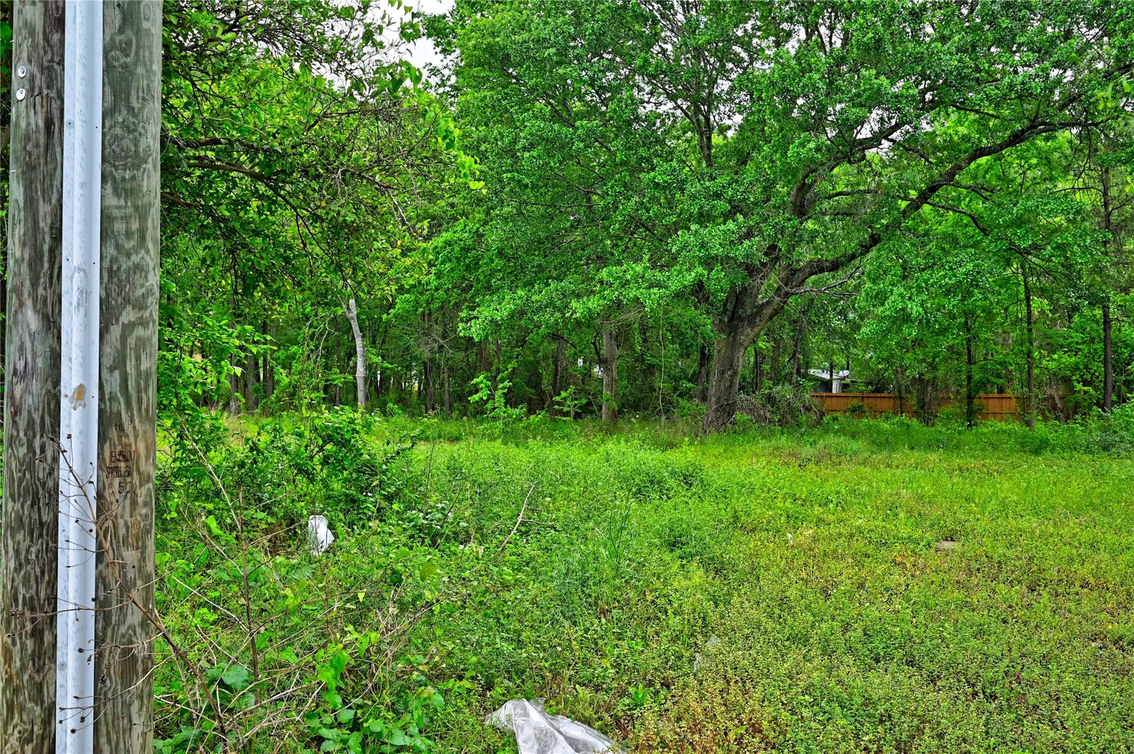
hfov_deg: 62.0
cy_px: 377
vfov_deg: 43.5
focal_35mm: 30
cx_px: 567
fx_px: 944
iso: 400
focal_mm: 30
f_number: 8
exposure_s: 1/50
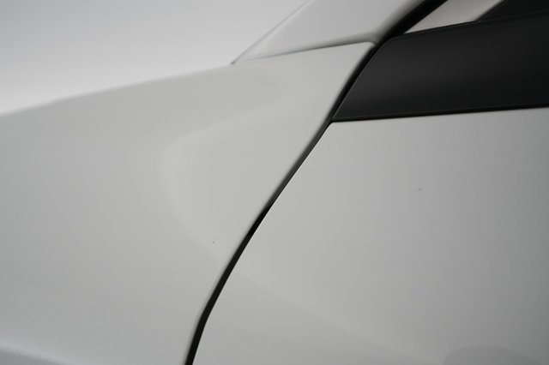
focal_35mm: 28
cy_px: 182
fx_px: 427
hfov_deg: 65.5
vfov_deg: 46.4
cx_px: 274
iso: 1000
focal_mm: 28
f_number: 4.5
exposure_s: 1/100
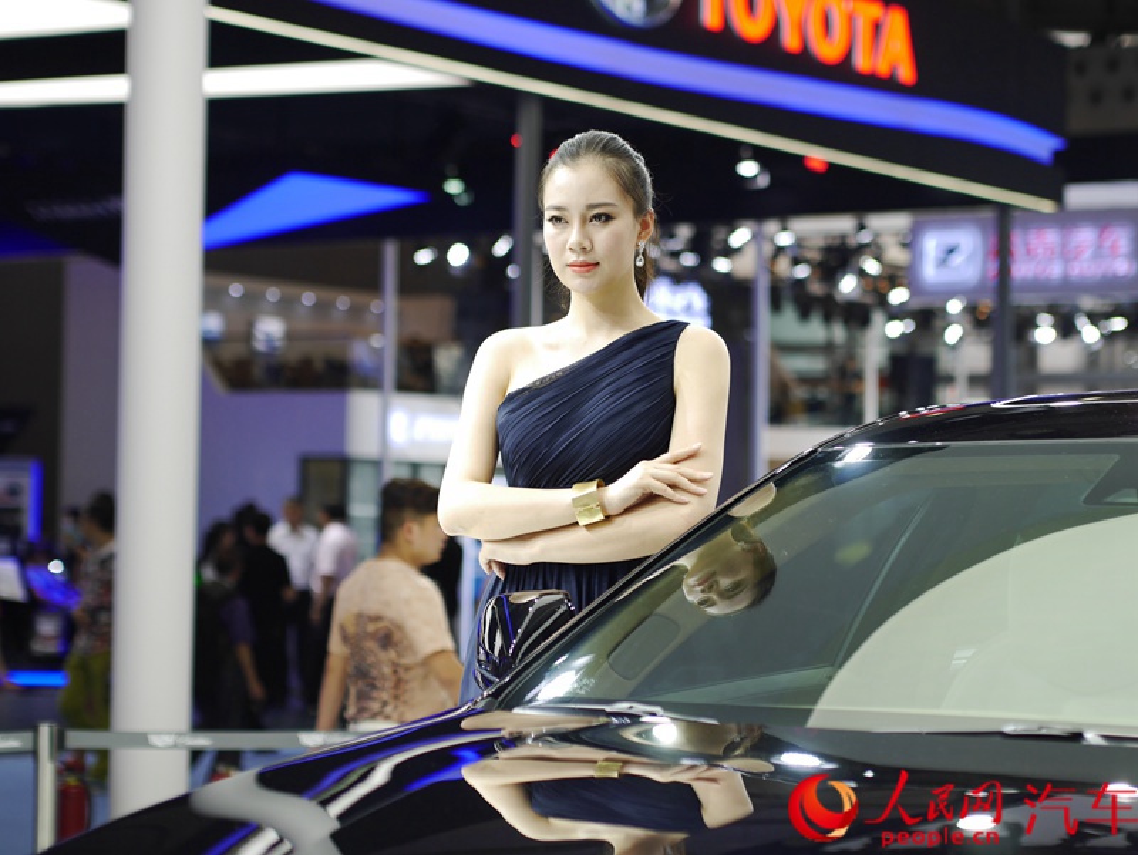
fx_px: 2961
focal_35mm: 90
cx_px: 569
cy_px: 428
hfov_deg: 21.8
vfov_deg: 16.4
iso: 160
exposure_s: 1/250
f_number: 2
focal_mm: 45
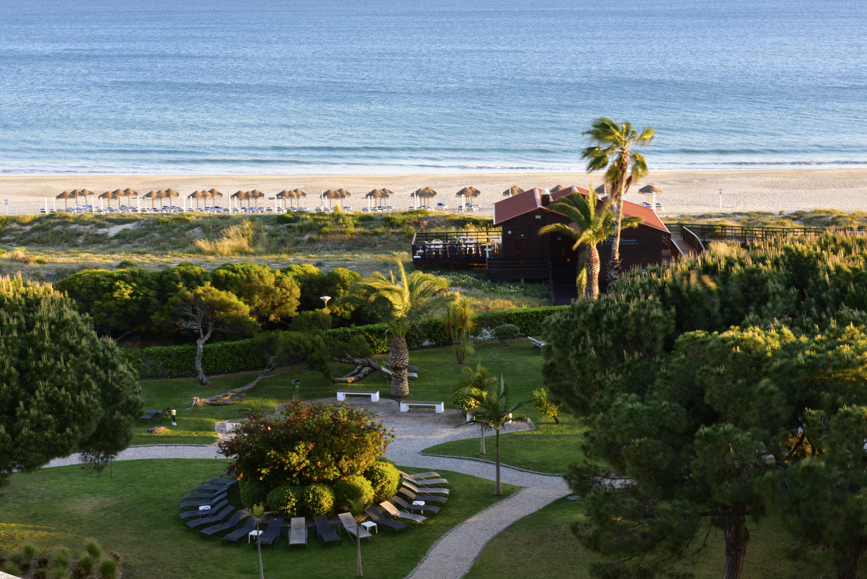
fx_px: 1686
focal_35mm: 70
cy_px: 290
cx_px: 434
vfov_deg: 19.5
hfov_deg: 28.8
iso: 200
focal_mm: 70
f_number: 22
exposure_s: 1/3
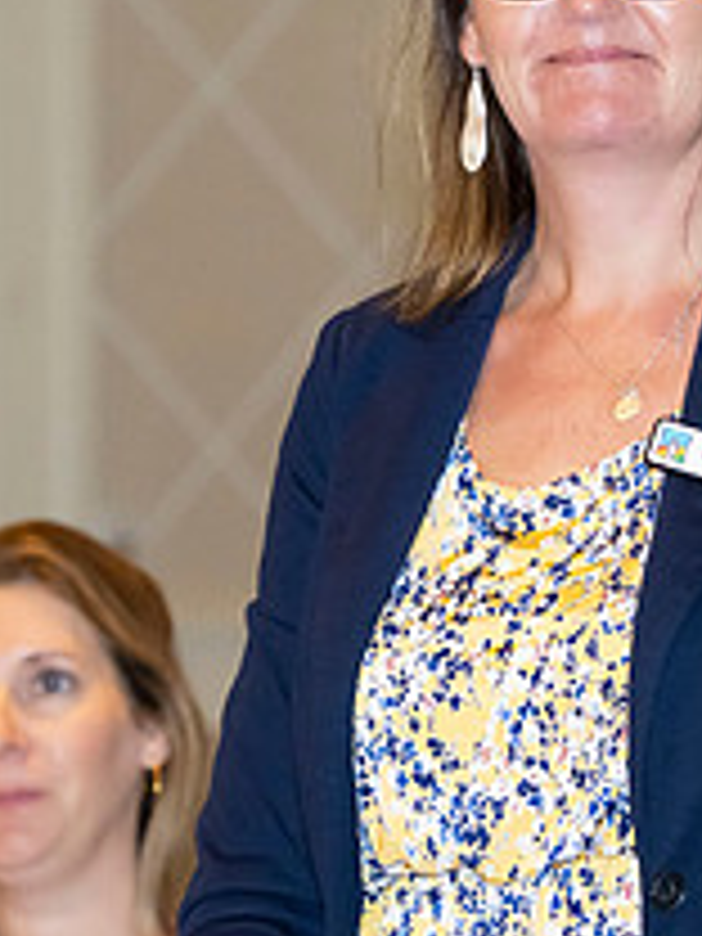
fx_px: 10113
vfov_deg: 5.3
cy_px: 374
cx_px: 759
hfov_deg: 4.0
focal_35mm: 374
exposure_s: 1/200
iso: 2500
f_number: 4
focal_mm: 120
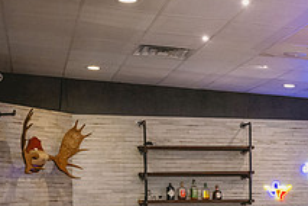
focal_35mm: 83
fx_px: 710
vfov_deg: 16.1
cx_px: 228
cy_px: 213
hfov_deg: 24.2
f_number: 7.1
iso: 3200
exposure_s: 1/20
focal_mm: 30.5
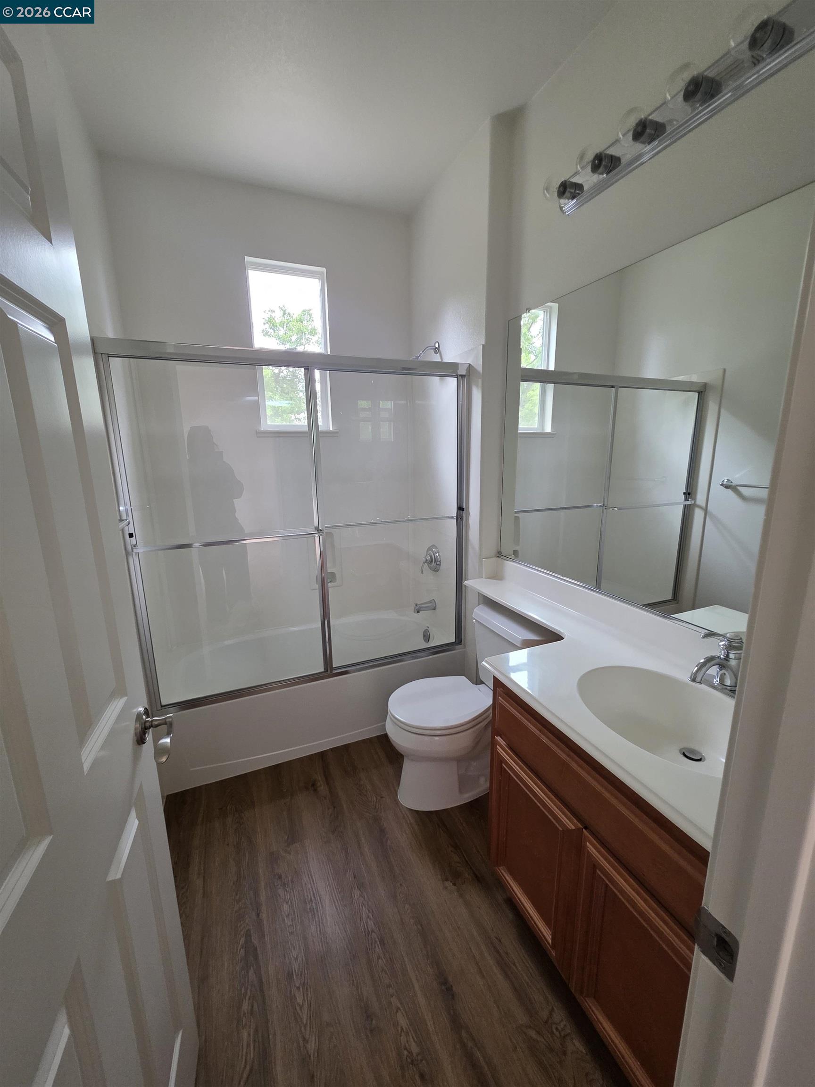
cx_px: 408
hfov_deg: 89.9
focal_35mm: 13
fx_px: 408
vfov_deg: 106.2
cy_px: 544
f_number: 1.9
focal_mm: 2.2
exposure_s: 1/120
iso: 250
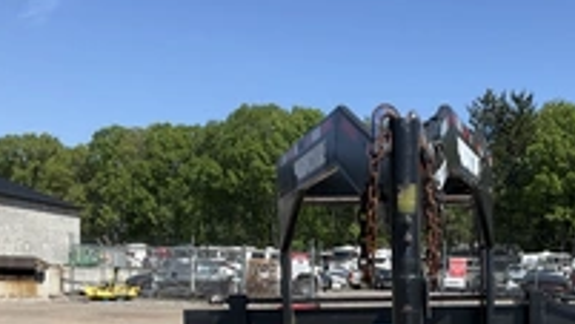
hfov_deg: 32.8
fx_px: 960
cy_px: 390
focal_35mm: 63
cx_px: 418
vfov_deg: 18.1
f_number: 1.8
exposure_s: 1/1912
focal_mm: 3
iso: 25
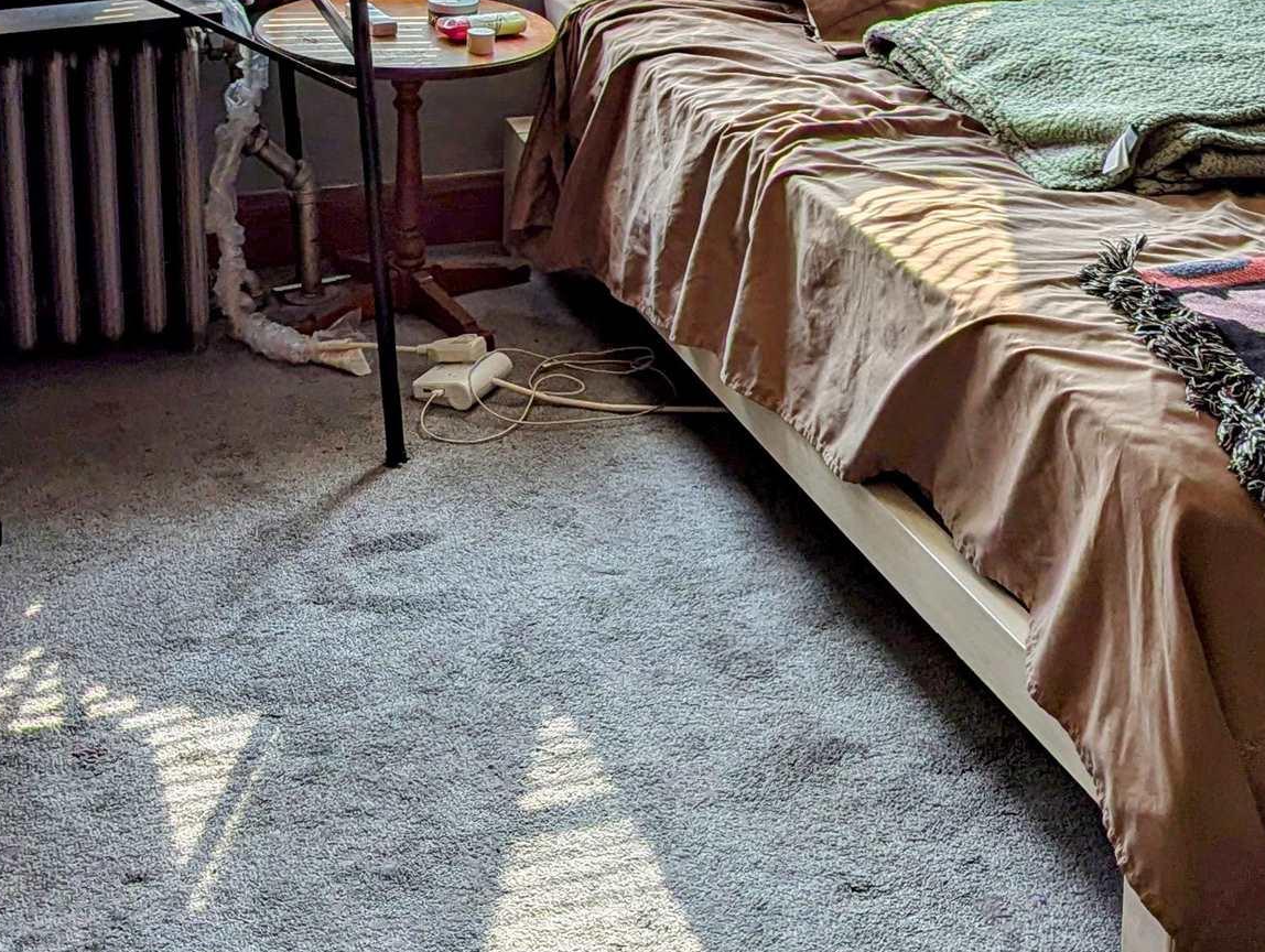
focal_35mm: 64
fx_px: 2342
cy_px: -28
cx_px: 580
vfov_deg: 22.0
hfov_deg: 30.2
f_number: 1.85
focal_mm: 6.81
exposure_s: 1/192
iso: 36
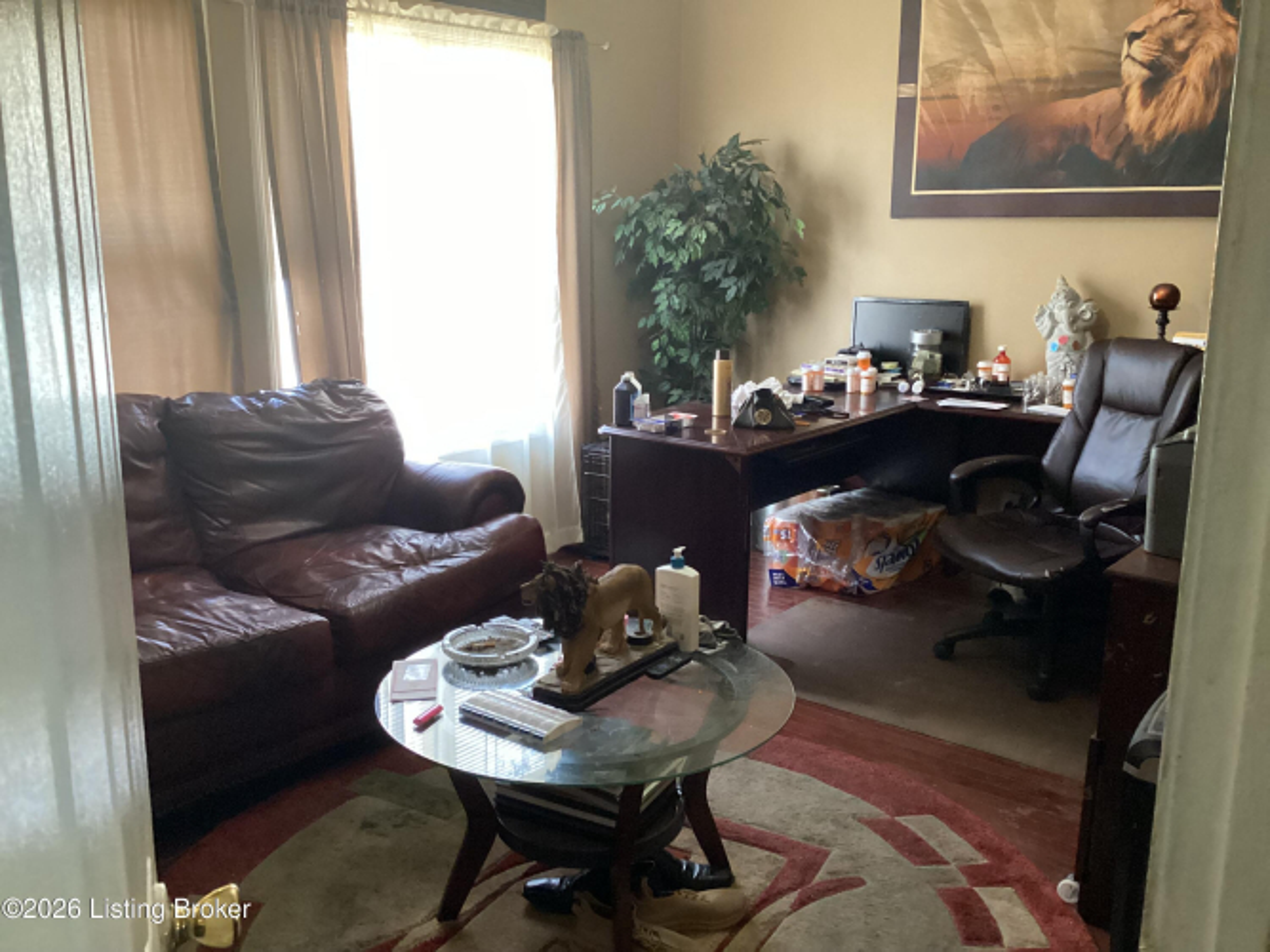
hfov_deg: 58.4
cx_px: 635
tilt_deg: -11.8
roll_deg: -0.5
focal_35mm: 31
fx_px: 1137
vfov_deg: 45.4
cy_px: 476
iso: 400
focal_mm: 3.3
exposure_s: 1/40
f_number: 2.4
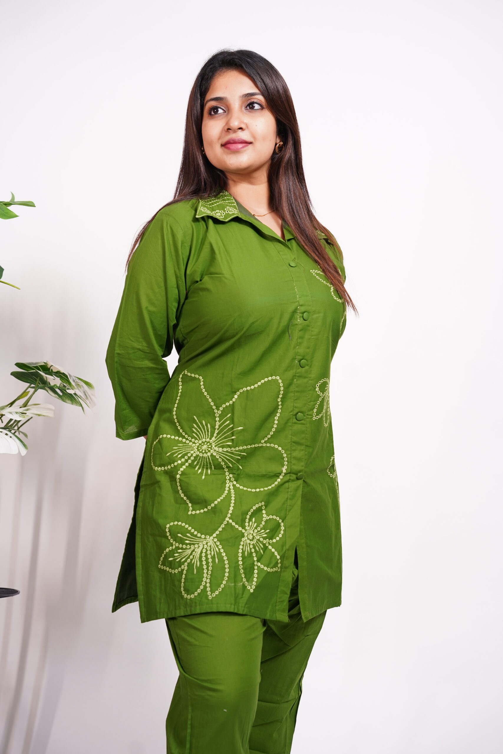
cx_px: 252
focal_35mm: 52
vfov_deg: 38.1
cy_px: 377
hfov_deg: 25.9
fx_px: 1092
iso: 400
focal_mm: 52.1
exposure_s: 1/50
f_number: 4
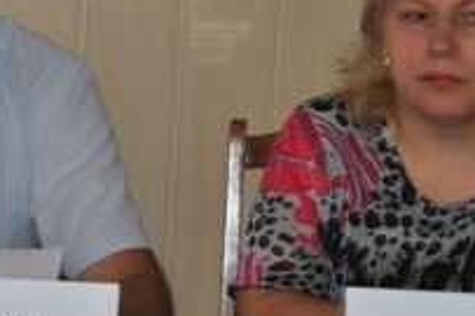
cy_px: -12
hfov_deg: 10.2
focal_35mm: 199
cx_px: -63
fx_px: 2624
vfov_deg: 6.9
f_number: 5
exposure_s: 1/60
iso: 200
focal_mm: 42
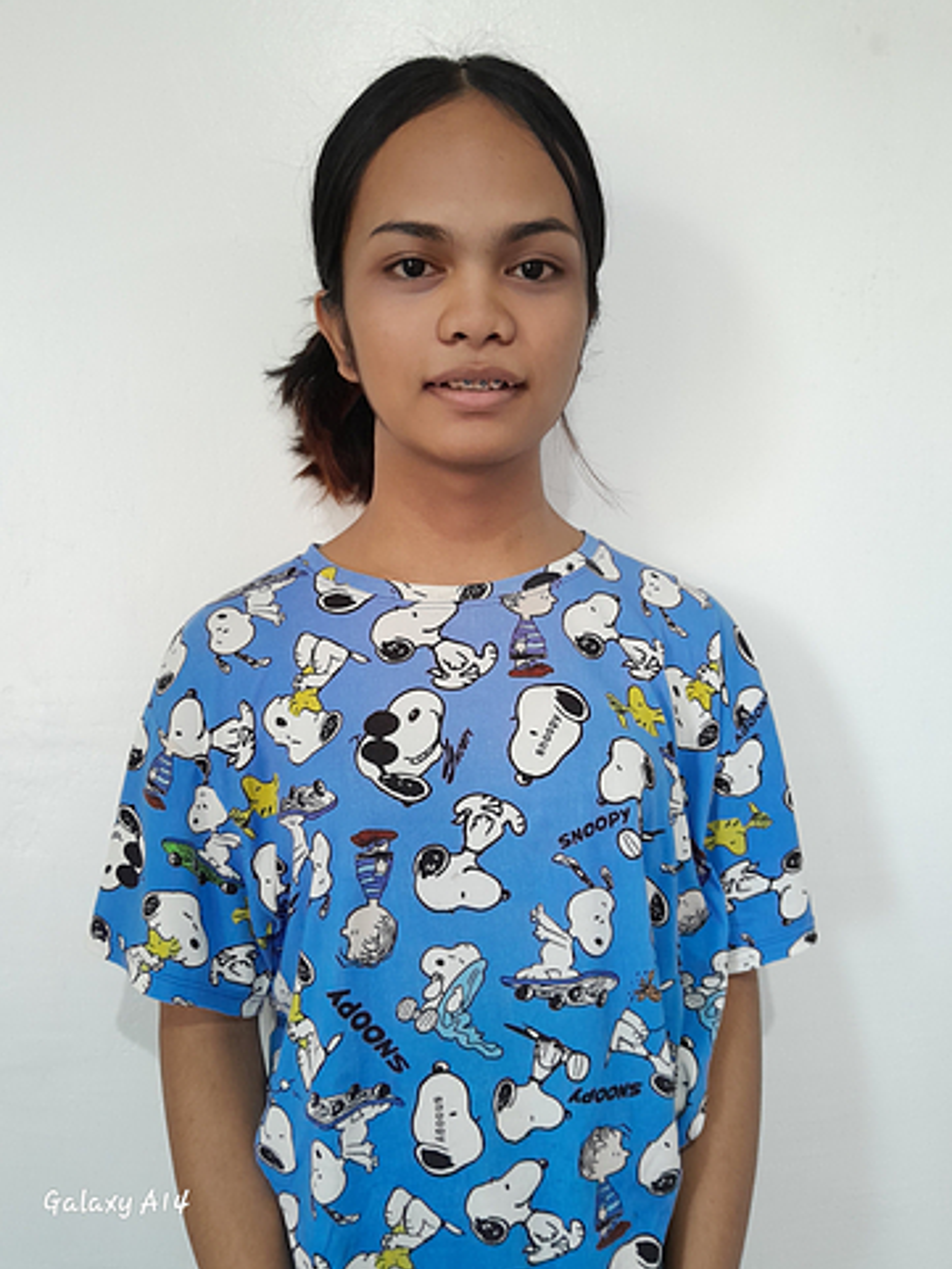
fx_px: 990
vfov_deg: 65.3
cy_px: 628
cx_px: 476
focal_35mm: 27
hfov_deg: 51.4
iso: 500
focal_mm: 3.98
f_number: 1.8
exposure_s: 1/24
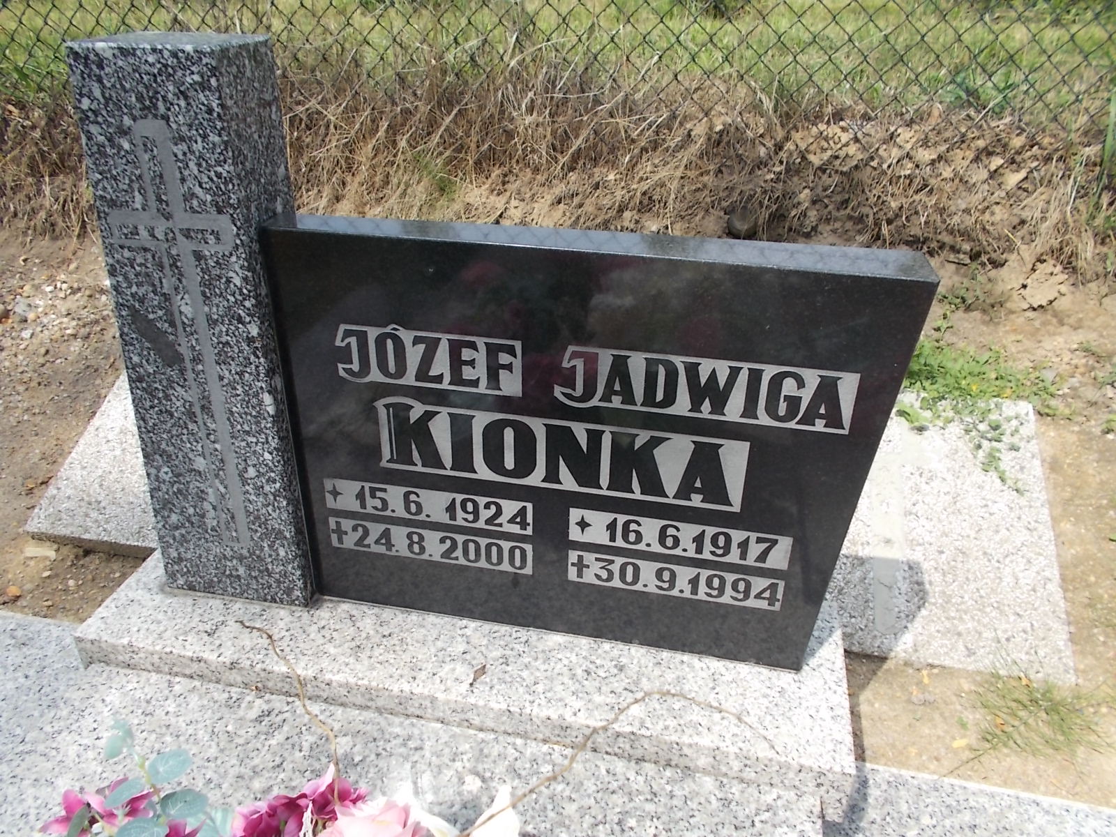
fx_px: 838
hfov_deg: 67.3
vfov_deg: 53.1
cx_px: 558
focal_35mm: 26
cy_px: 418
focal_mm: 4.6
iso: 80
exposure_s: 1/125
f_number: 8
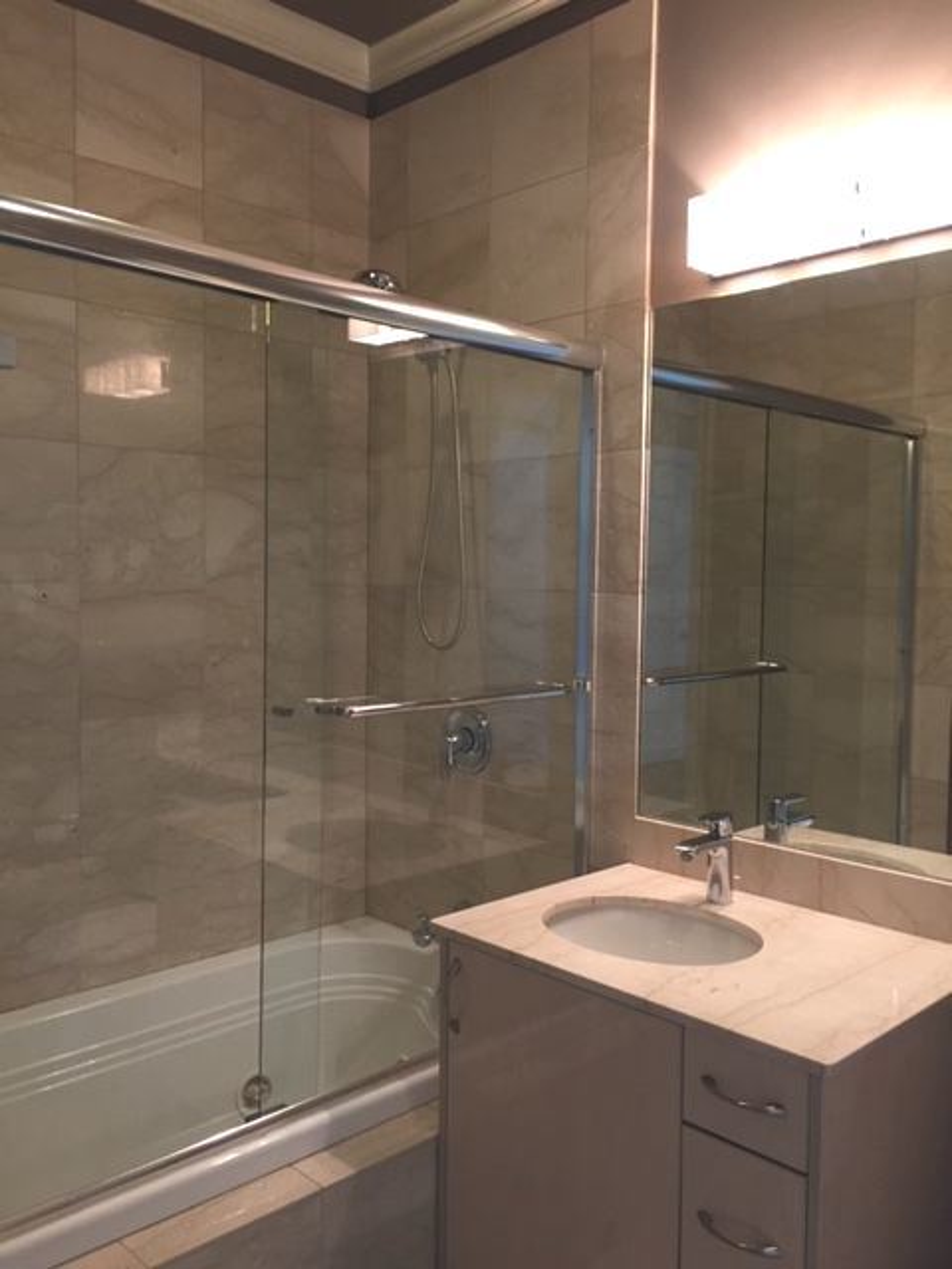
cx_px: 476
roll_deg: -1.5
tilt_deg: -2.9
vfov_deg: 61.7
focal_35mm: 29
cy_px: 634
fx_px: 1063
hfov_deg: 48.2
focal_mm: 4.15
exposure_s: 1/30
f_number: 2.2
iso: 125
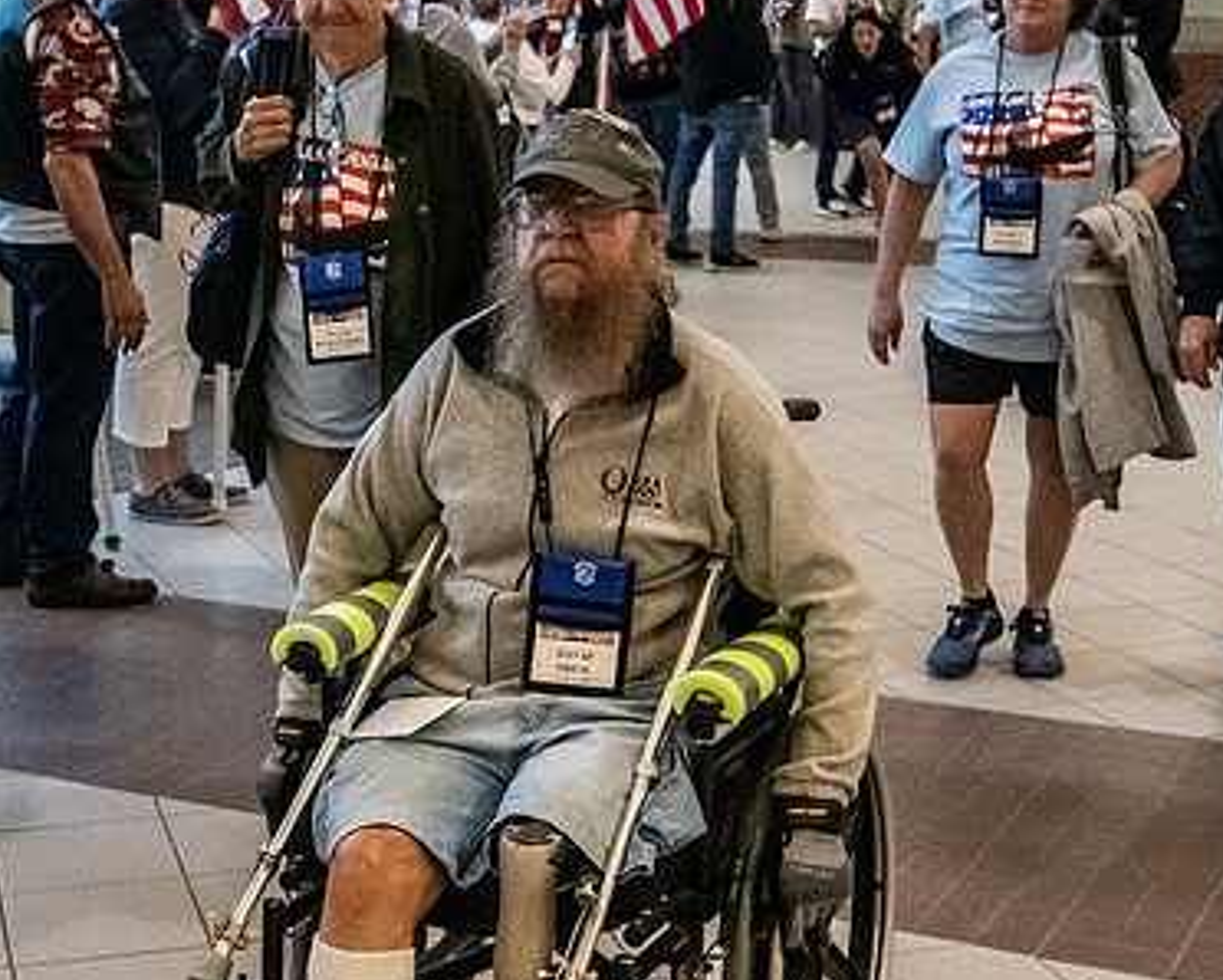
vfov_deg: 22.2
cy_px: 450
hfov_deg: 27.5
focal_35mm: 69
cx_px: 557
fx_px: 2499
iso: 12800
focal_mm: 24
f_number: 2.8
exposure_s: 1/2000
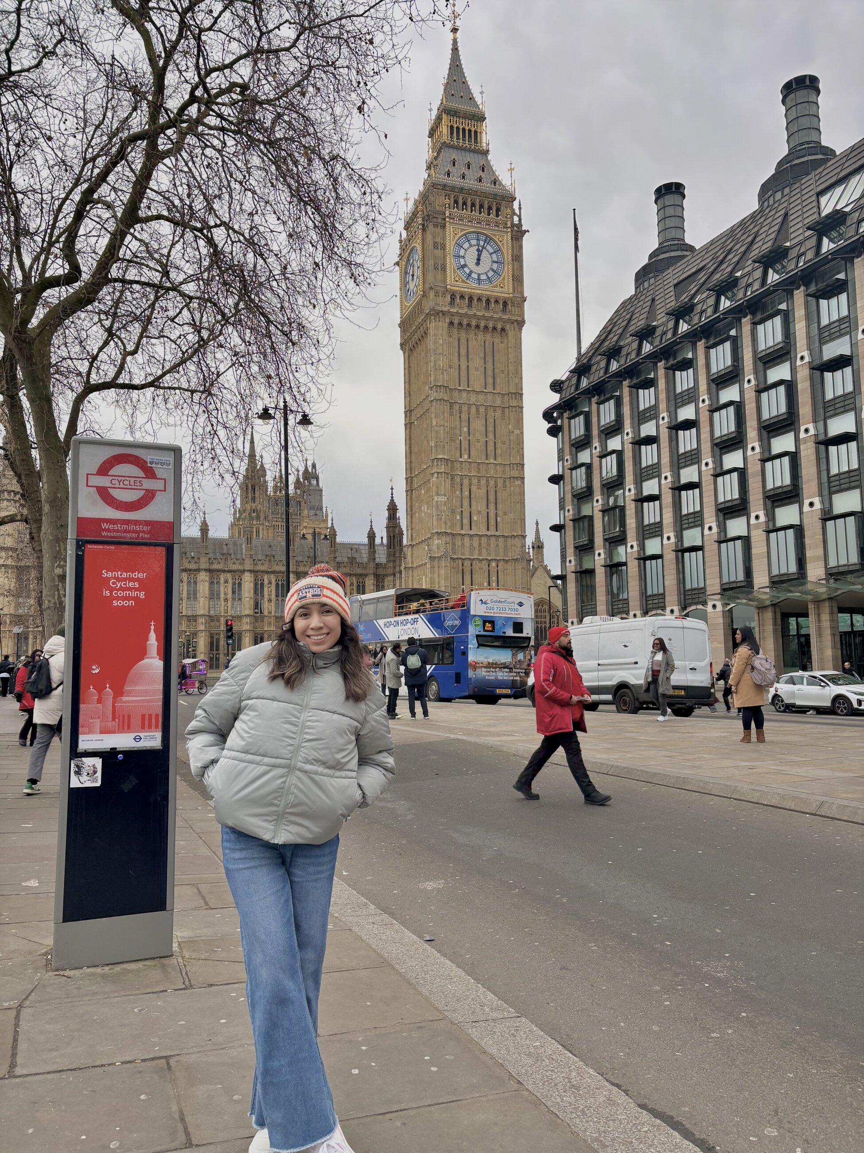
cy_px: 576
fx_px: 865
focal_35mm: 26
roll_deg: +0.7
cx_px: 432
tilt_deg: +6.4
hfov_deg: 53.1
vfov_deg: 67.3
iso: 50
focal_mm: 5.96
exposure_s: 1/634
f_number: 1.6
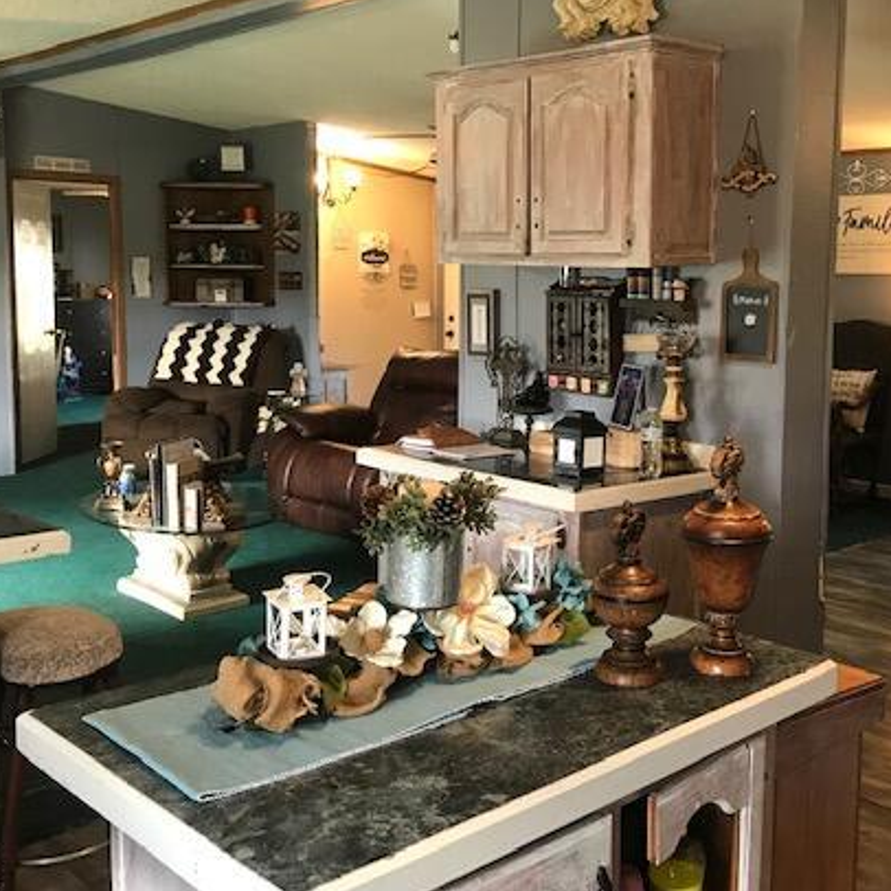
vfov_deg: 42.8
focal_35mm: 39
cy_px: 404
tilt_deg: -6.5
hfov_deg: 42.6
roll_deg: -0.3
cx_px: 549
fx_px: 1136
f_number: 1.8
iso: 50
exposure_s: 1/15
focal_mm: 3.99
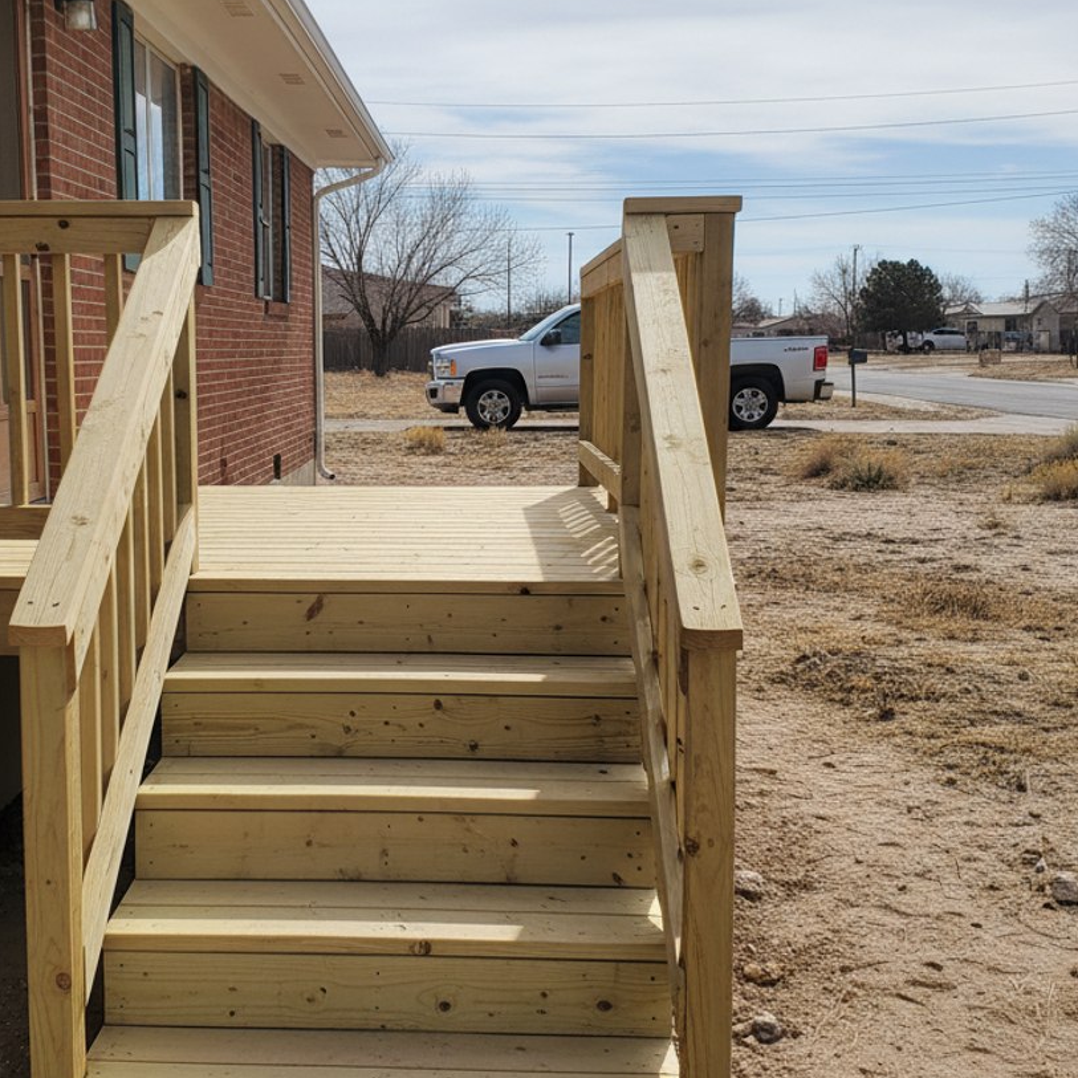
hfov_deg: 53.5
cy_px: 542
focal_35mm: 30
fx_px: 1057
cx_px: 411
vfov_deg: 54.0
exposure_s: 1/979
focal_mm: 6.4
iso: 291
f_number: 1.8
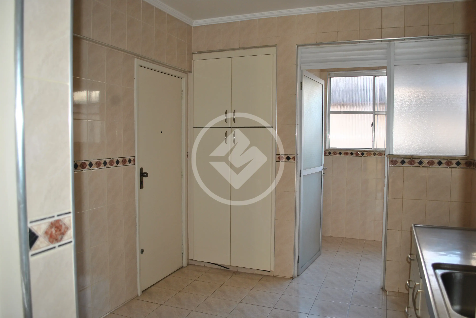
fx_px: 357
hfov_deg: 67.3
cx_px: 238
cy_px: 159
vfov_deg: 48.0
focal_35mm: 27
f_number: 3.5
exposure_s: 1/60
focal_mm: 18
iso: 200
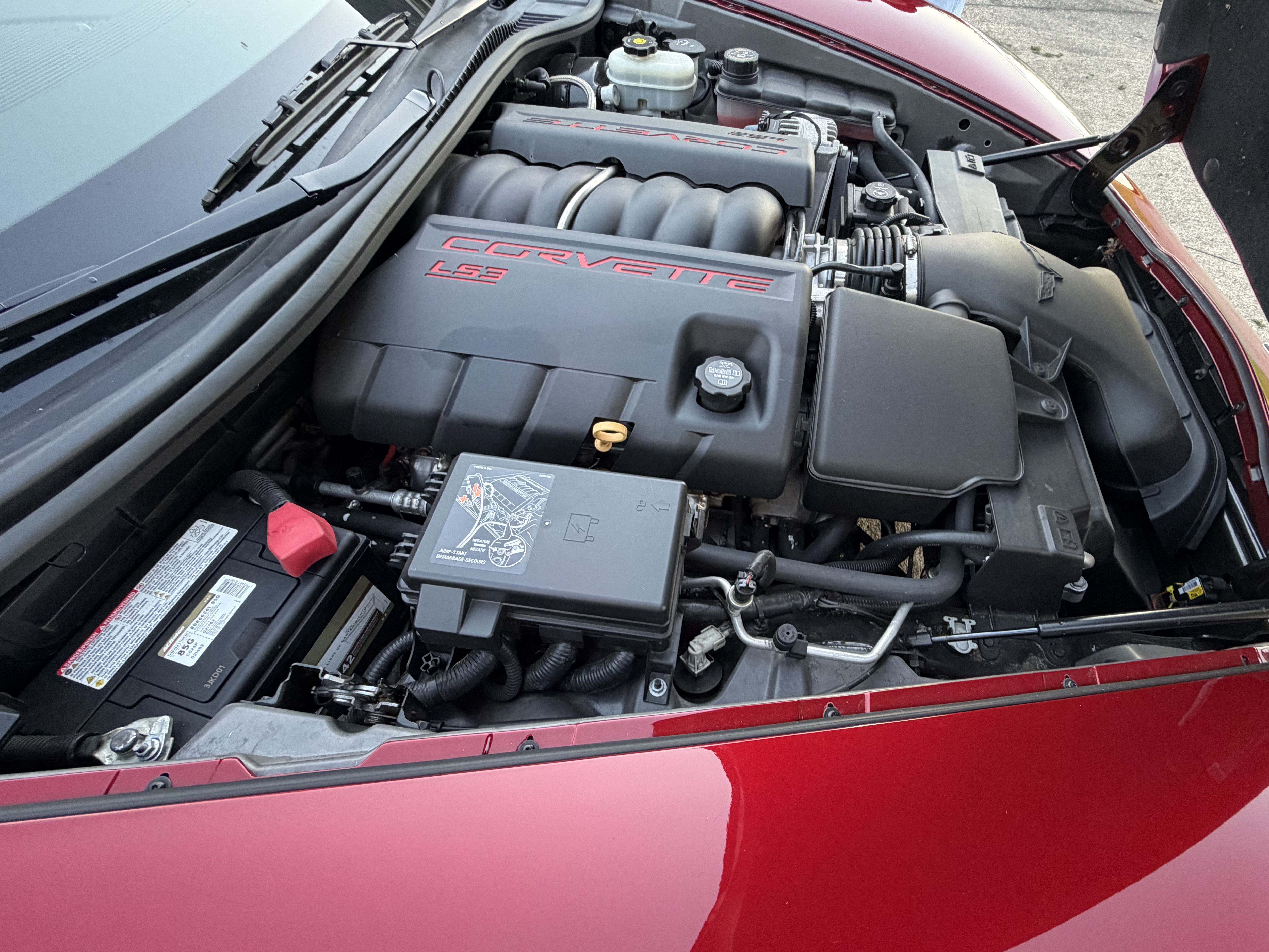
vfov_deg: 78.1
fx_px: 587
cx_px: 700
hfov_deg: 94.2
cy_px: 471
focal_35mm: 16
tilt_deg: -54.9
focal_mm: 2.22
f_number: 2.2
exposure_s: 1/84
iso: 320
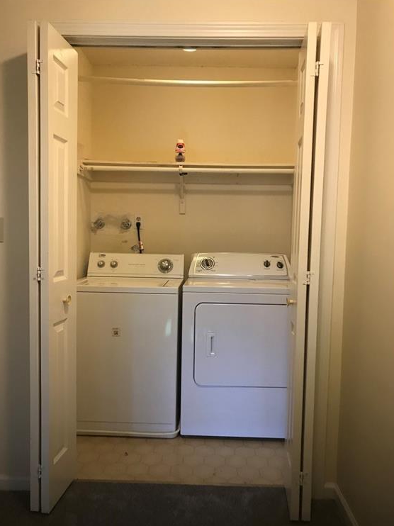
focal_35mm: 29
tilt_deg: -2.5
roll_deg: -0.1
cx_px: 196
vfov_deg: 61.7
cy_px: 268
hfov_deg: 48.2
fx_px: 440
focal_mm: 3.99
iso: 50
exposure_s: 1/15
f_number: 1.8
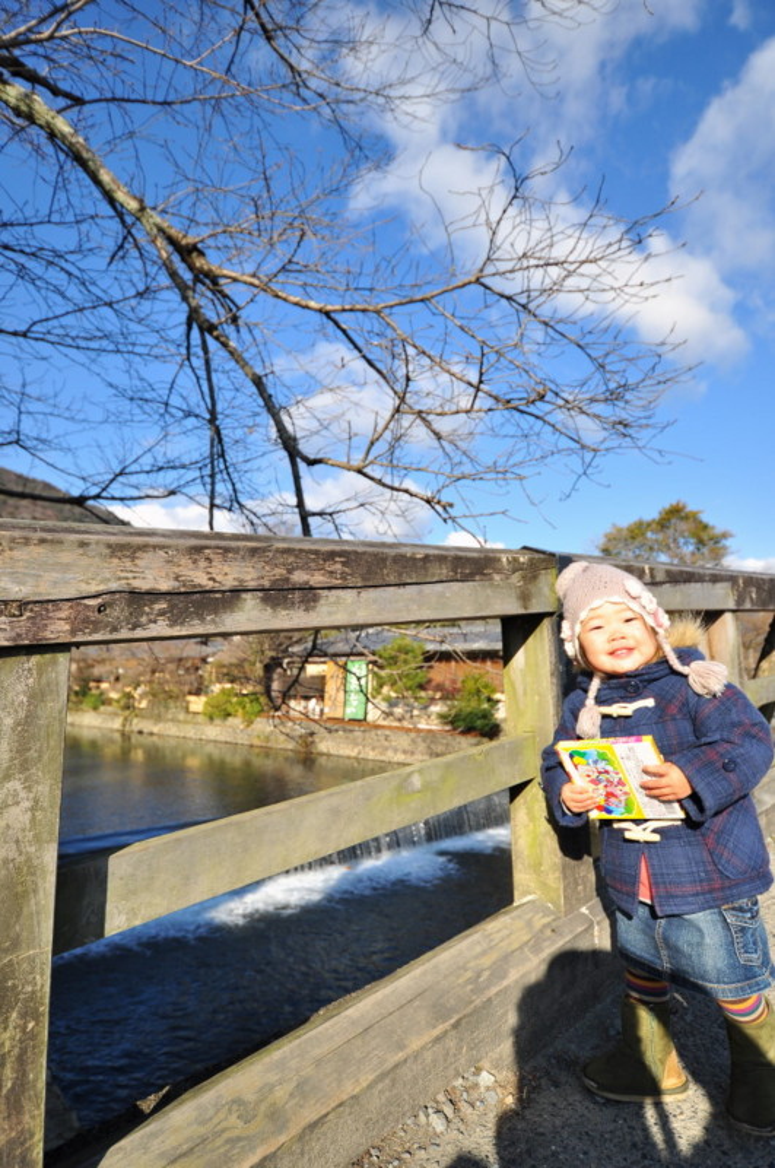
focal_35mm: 21
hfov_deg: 59.3
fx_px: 680
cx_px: 388
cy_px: 584
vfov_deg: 81.3
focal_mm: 14
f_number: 4.5
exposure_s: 1/1250
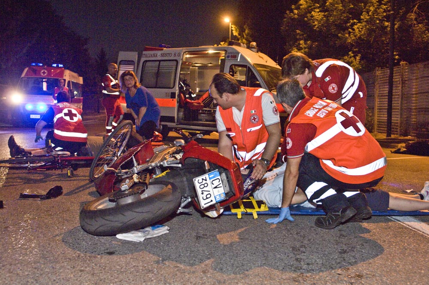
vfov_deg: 32.9
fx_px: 482
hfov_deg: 48.0
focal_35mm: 40
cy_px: 142
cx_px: 214
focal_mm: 27
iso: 800
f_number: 3.2
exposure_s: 1/20
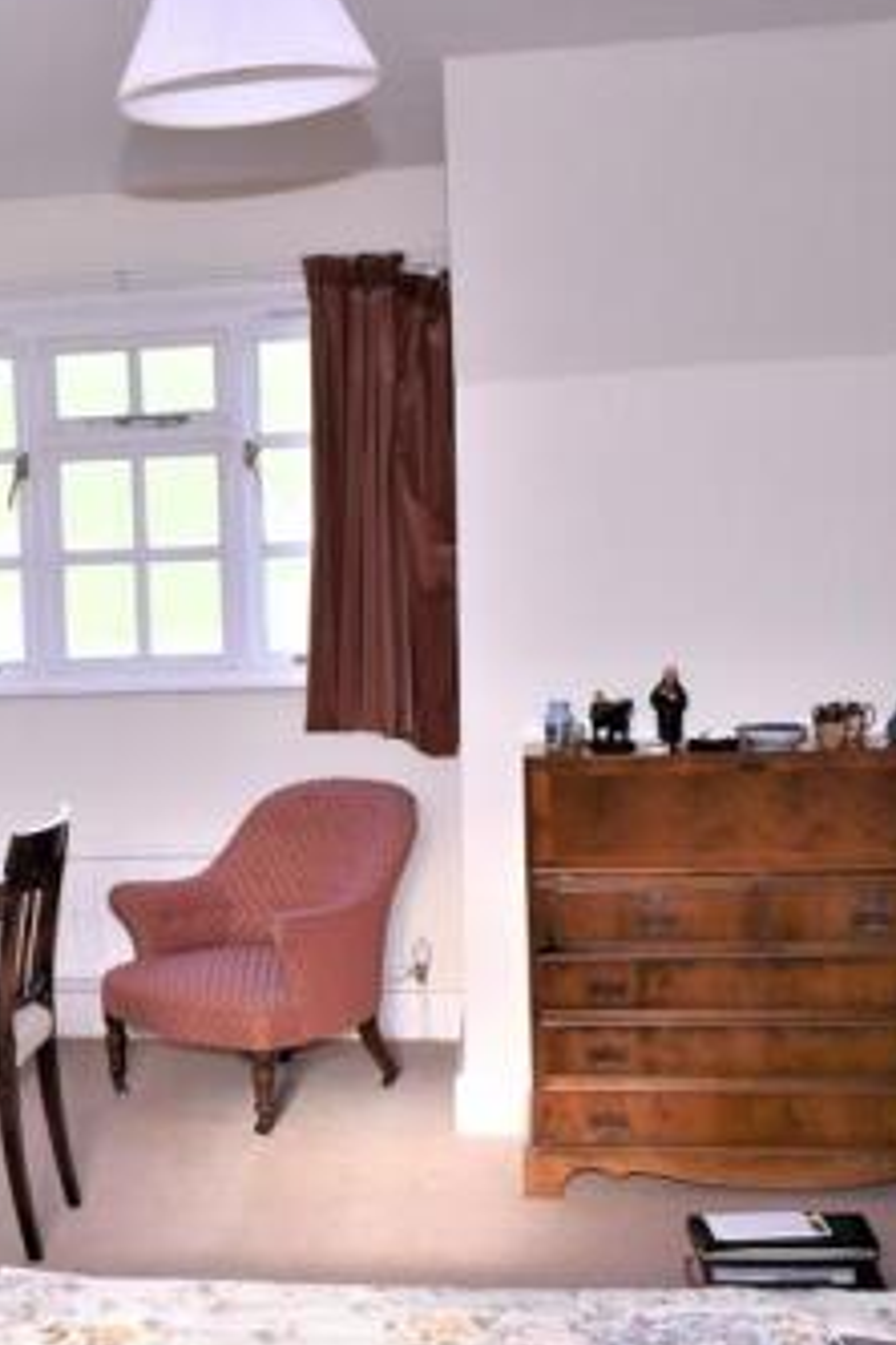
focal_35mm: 59
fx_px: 2202
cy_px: 753
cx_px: 14
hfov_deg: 22.2
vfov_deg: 33.9
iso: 450
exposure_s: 1/250
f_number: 3.5
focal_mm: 20
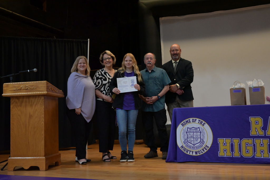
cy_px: 90
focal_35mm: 41
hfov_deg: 47.4
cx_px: 135
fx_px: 308
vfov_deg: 32.7
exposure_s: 1/200
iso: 6400
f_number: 7.1
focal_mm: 41
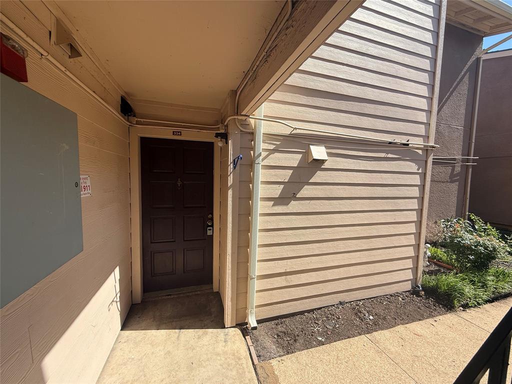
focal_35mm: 14
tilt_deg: -3.7
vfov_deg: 85.7
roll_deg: -2.0
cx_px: 256
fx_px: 207
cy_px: 192
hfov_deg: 102.1
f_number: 2.2
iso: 50
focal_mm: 2.22
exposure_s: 1/1167
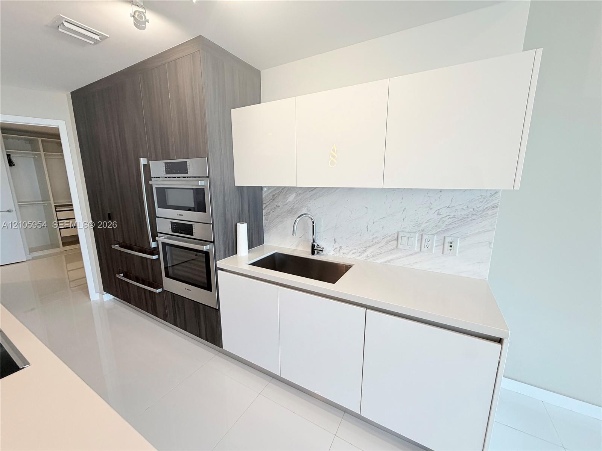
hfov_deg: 102.1
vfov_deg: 85.7
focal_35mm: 14
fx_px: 243
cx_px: 301
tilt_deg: -11.0
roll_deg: -0.3
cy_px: 226
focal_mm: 2.22
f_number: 2.2
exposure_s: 1/120
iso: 160
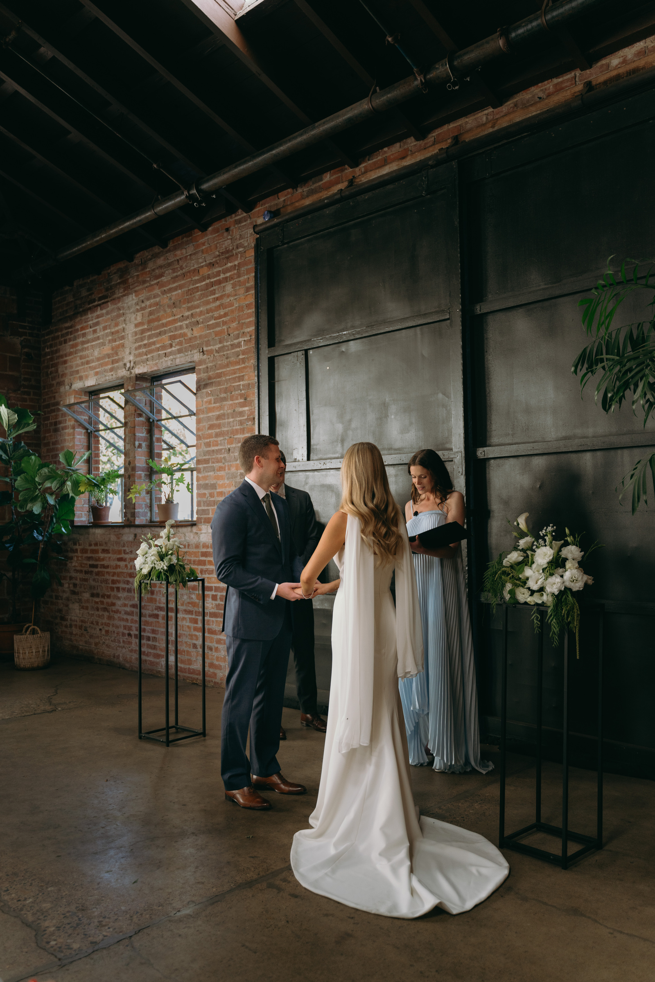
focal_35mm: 30
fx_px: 819
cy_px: 491
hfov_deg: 43.6
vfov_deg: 61.9
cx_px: 328
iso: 640
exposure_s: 1/160
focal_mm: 30
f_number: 2.8
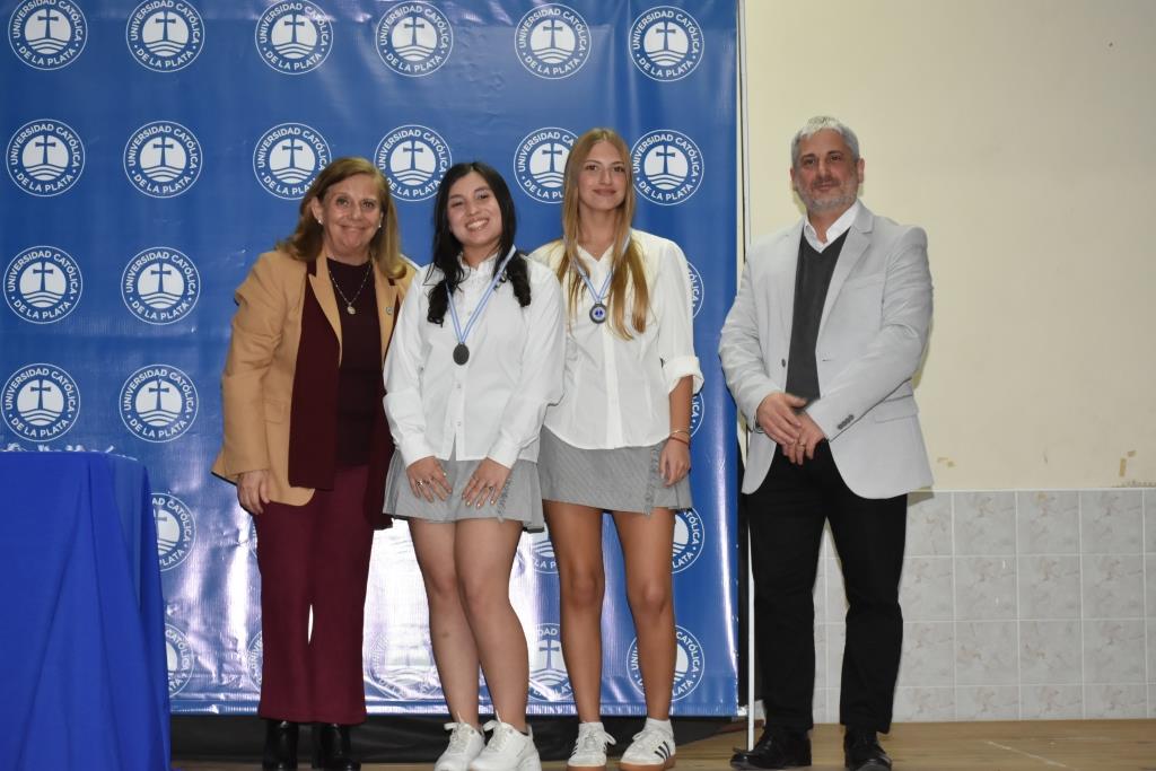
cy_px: 386
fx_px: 2409
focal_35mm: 75
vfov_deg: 18.2
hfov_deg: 27.0
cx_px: 578
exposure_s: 1/60
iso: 1600
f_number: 8
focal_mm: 50
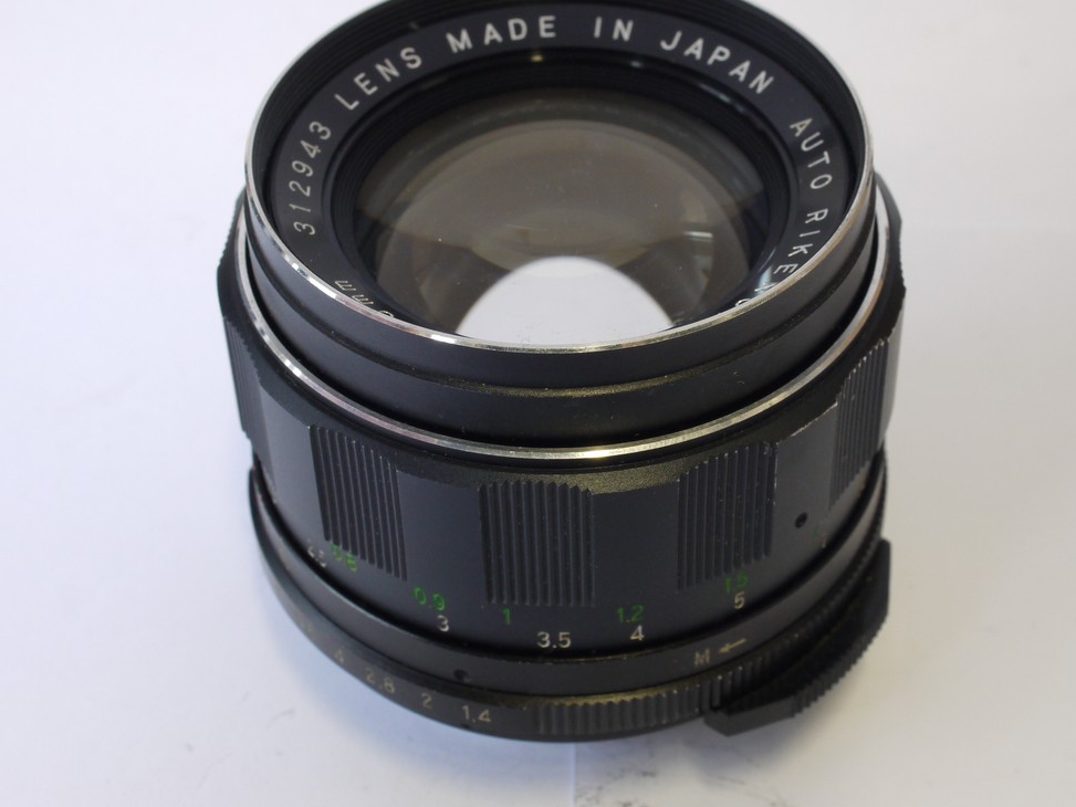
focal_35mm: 74
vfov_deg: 19.9
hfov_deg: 26.3
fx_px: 2300
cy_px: 377
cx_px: 612
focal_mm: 30
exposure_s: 1/13
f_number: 10
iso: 400
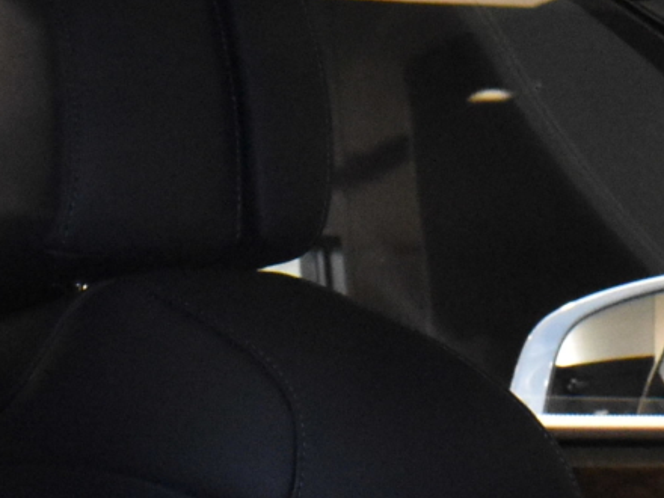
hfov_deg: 13.0
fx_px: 2896
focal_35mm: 151
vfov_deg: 9.6
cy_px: -239
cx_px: 534
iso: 3600
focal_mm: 18
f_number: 8
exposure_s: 1/60
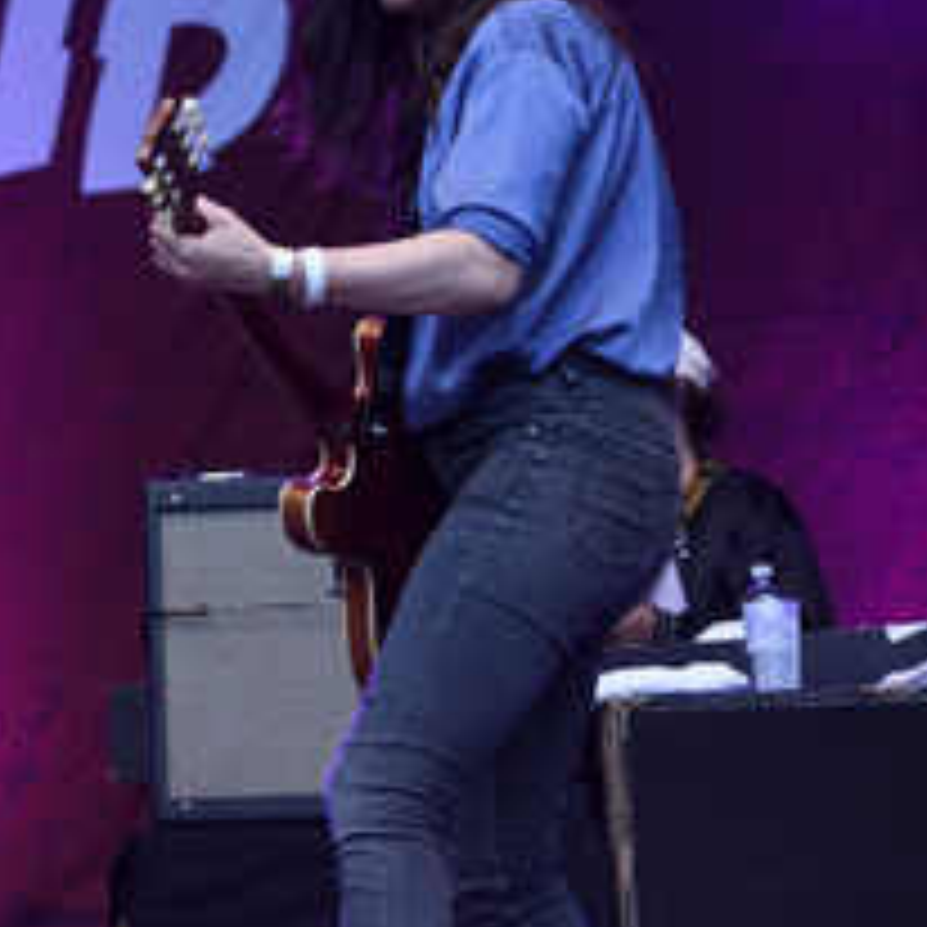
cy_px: 378
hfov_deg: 13.2
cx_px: -38
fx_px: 3939
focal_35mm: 130
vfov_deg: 13.4
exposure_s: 1/500
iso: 800
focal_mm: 70
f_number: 3.5
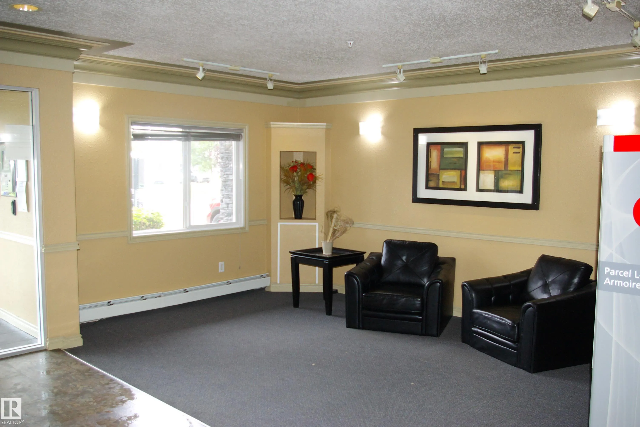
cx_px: 320
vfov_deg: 41.7
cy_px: 214
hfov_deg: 59.5
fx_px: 560
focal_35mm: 32
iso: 800
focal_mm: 21
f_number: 5.6
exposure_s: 1/60
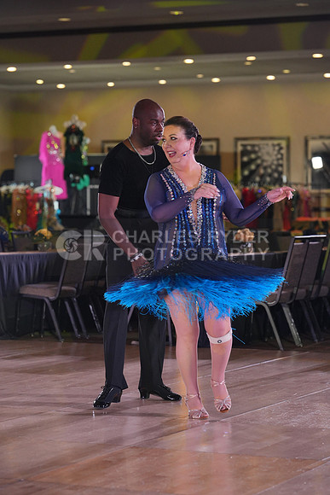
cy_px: 248
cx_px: 165
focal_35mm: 110
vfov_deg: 18.6
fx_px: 1511
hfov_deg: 12.5
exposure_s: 1/400
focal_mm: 110
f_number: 4
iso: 1250
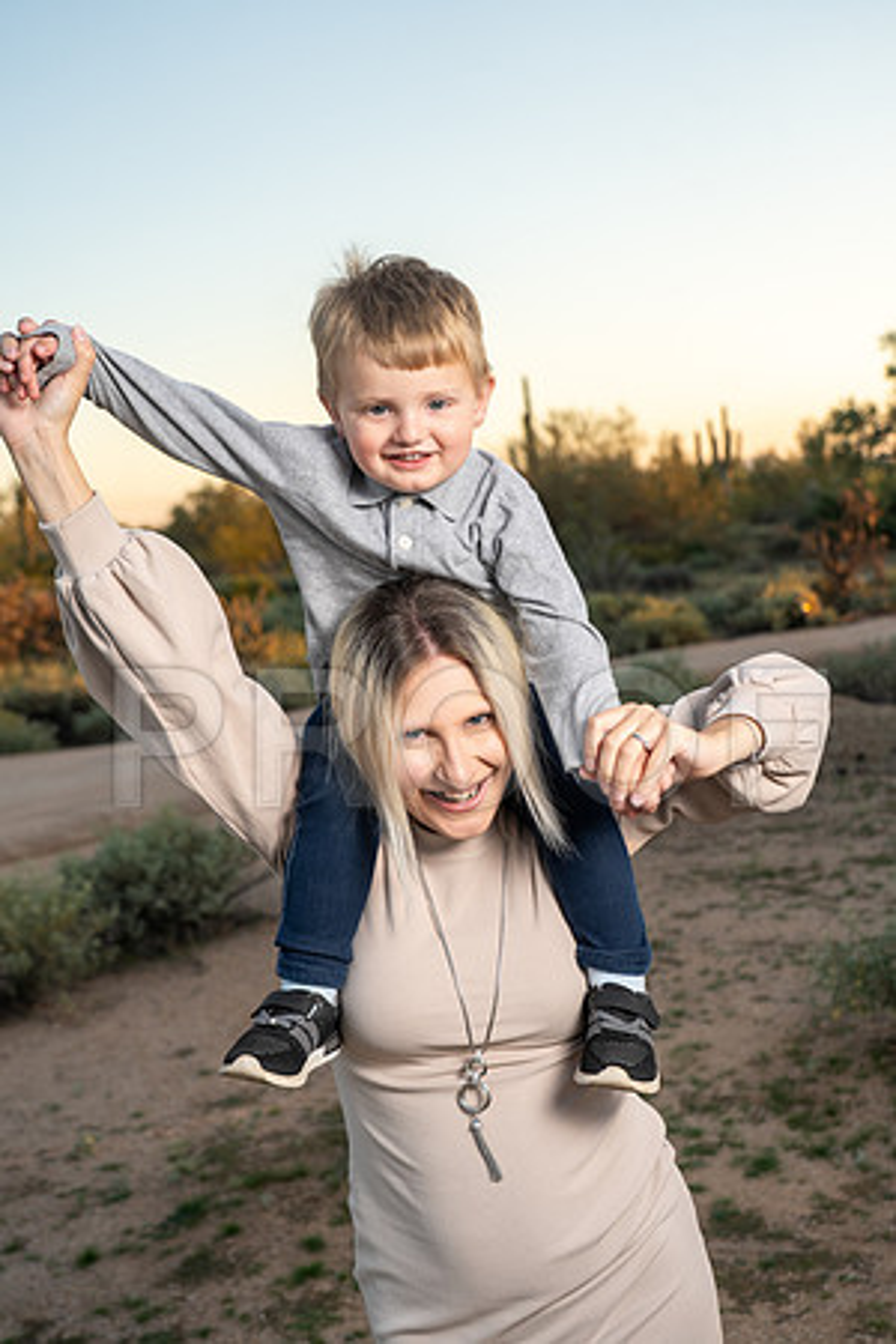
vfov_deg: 45.4
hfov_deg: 31.2
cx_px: 448
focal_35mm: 43
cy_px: 672
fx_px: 1605
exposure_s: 1/160
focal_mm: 43
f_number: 5
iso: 100
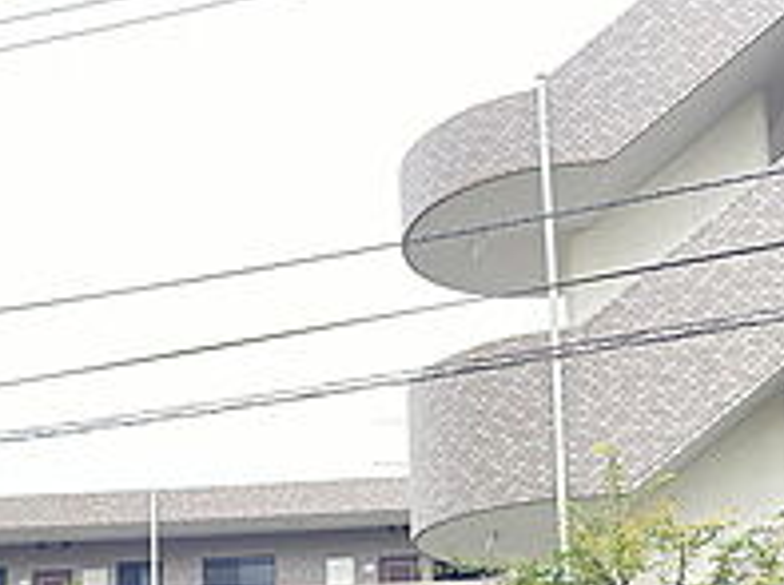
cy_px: 655
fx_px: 1447
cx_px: 215
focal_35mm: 64
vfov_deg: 21.6
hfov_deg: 29.9
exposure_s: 1/121
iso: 50
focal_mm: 3.99
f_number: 1.8
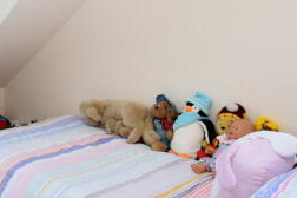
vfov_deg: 33.1
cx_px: 3
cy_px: 35
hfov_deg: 43.0
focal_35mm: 39
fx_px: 322
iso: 400
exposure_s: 1/100
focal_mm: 10
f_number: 5
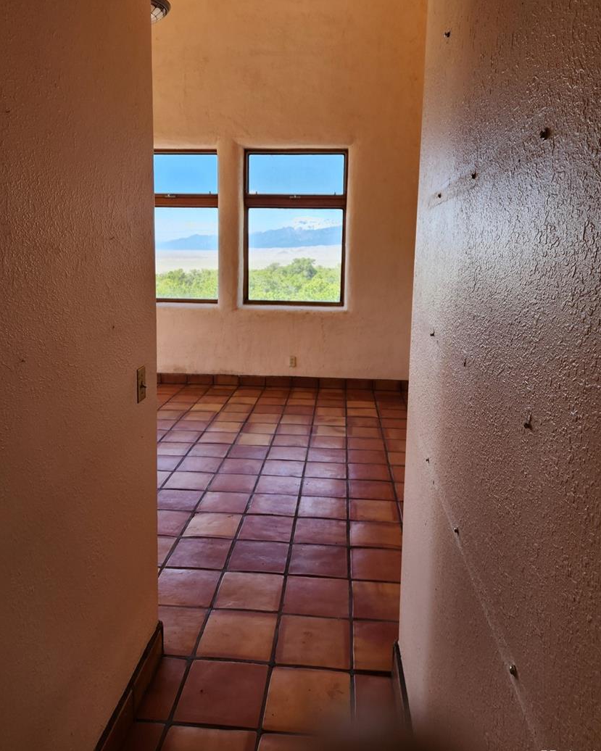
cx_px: 279
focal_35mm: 26
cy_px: 329
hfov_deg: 54.9
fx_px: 578
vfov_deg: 65.8
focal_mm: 5.4
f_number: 1.8
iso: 20
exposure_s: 1/120
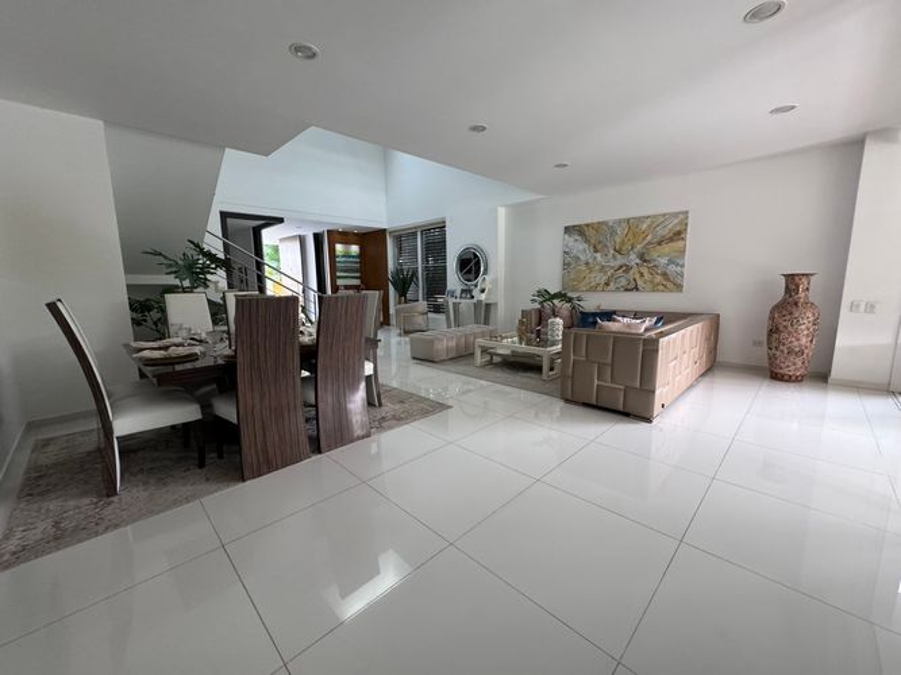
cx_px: 450
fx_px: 364
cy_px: 338
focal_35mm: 14
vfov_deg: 85.7
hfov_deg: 102.1
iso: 320
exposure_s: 1/99
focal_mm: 2.22
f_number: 2.2
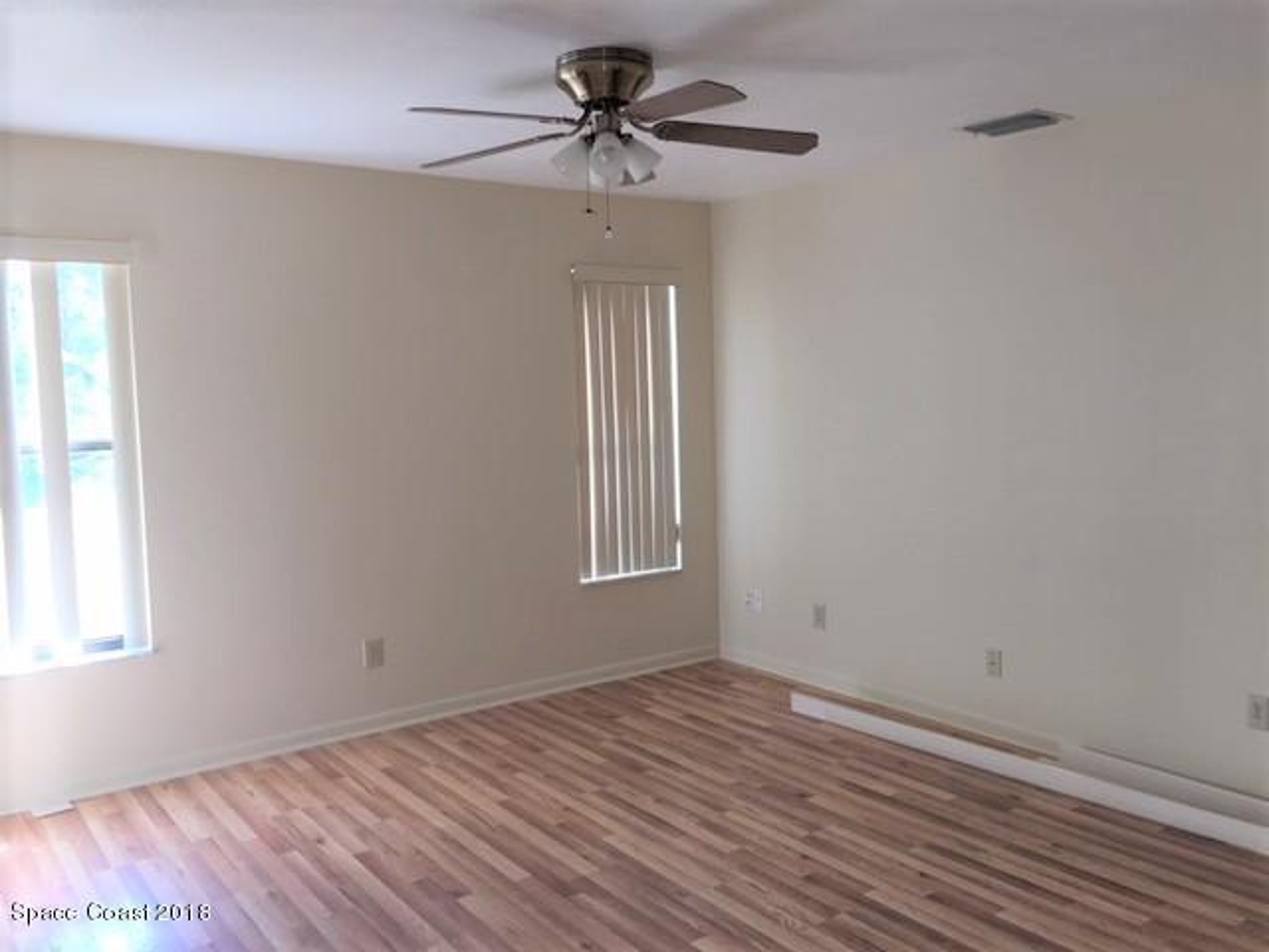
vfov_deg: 48.2
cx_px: 634
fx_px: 1063
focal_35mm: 29
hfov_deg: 61.7
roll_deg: +1.5
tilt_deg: -4.3
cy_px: 476
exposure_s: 1/30
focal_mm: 4.15
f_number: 2.2
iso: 25
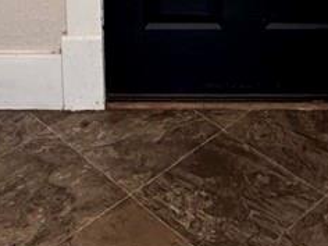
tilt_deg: -11.7
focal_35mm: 83
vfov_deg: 14.9
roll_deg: -0.6
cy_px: -228
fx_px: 786
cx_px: 188
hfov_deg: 23.5
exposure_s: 1/120
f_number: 2.2
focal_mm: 2.22
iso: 125
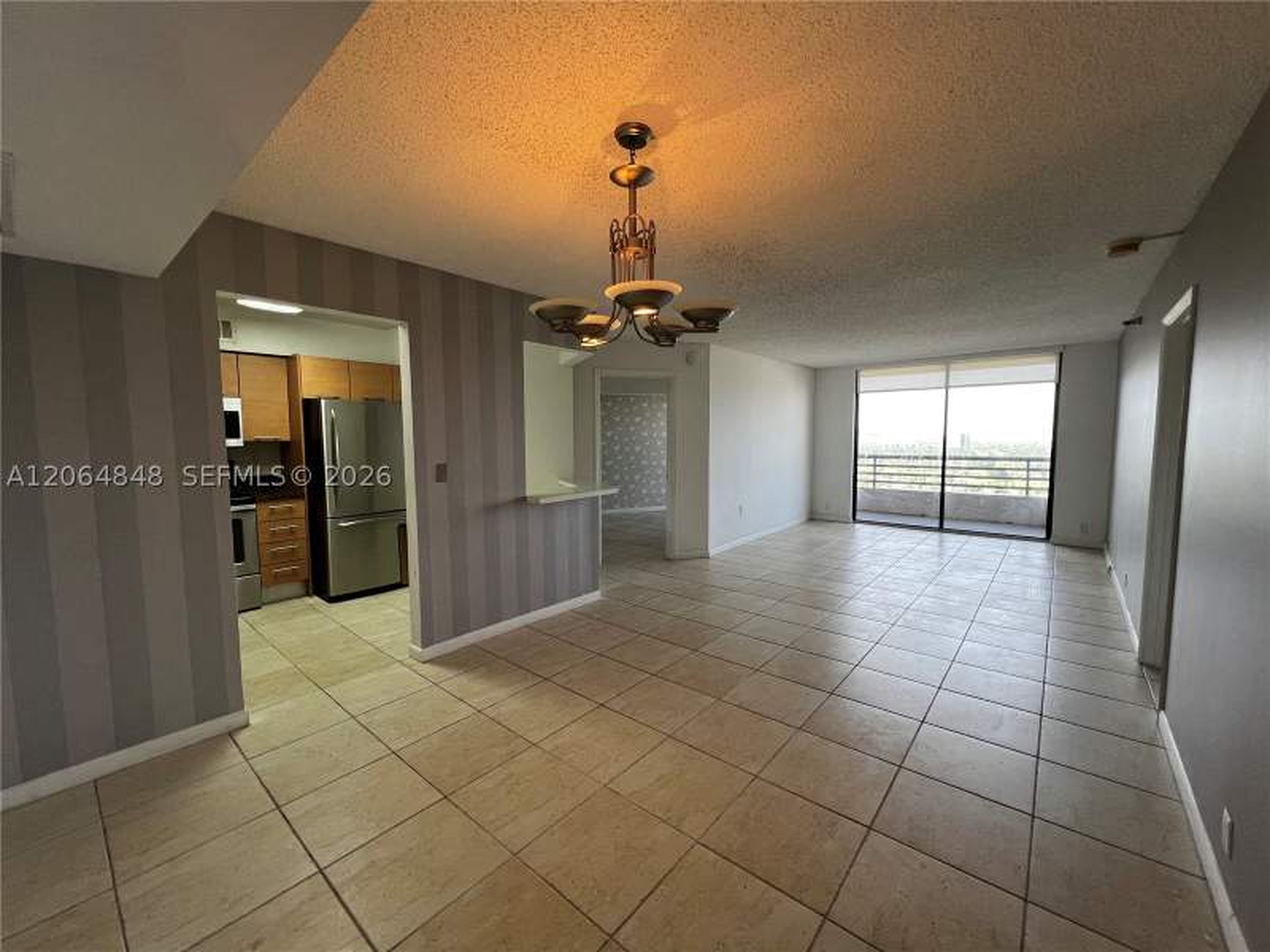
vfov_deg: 89.9
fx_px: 477
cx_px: 635
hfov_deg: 106.2
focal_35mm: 13
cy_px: 476
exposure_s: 1/120
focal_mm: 1.57
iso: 100
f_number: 1.8
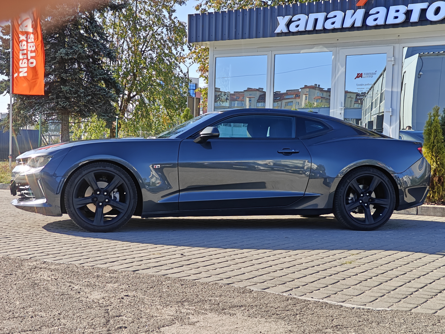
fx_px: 604
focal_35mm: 47
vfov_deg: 30.9
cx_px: 222
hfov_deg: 40.4
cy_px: 167
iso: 50
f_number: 2
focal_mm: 7.08
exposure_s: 1/752
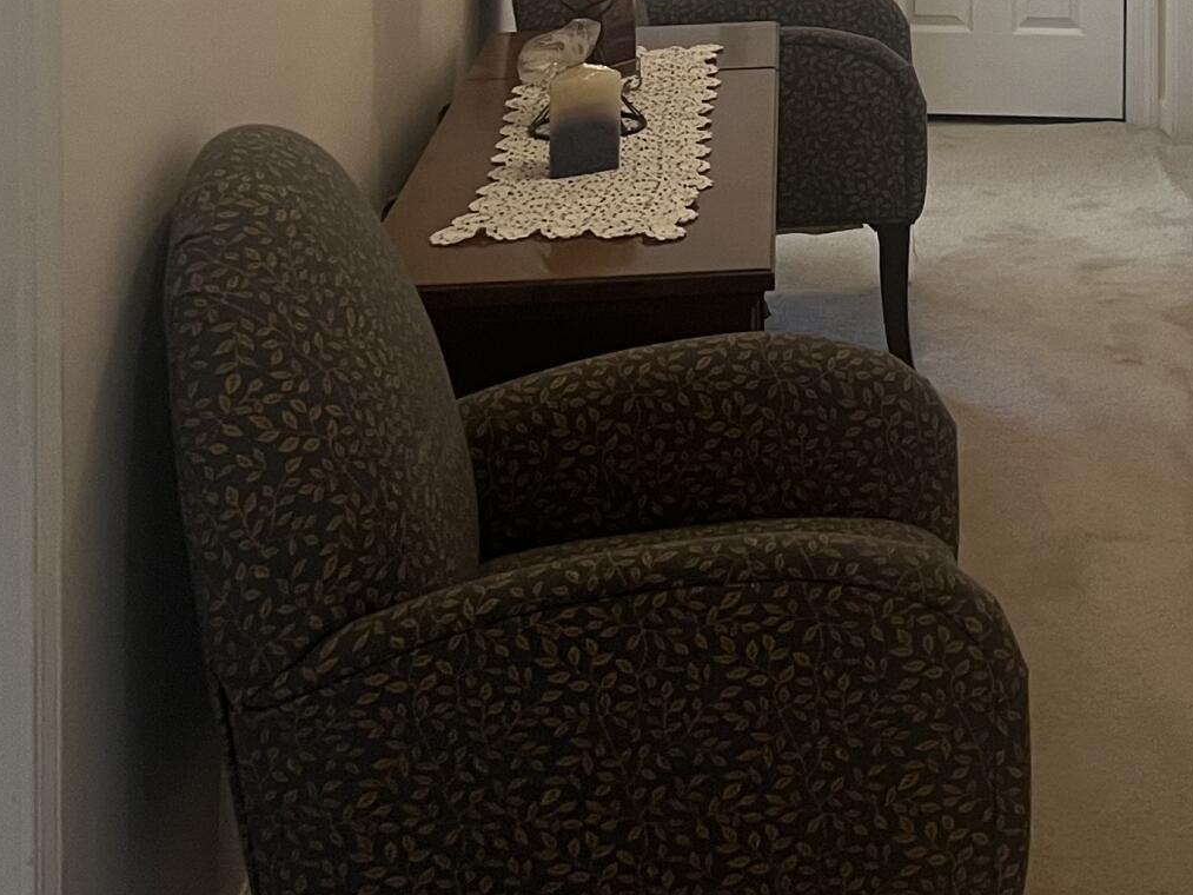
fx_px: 2654
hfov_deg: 24.2
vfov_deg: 17.5
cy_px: -379
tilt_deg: -2.2
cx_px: 1195
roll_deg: -0.5
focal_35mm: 77
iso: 160
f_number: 1.5
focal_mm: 5.7
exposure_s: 1/60
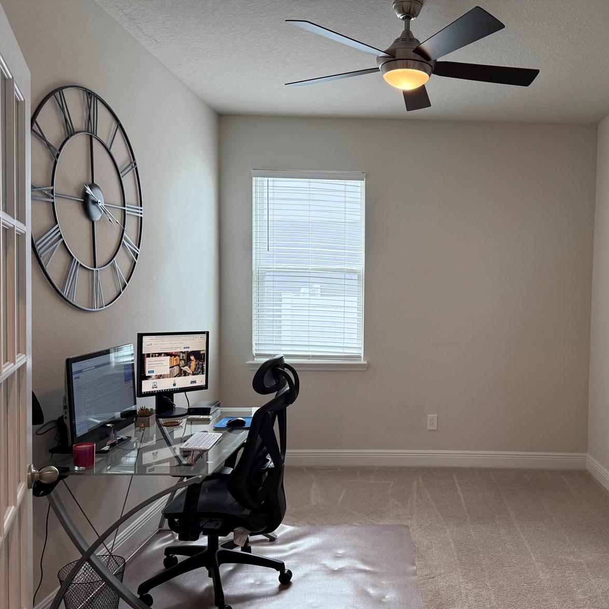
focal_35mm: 29
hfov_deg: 54.3
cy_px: 309
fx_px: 577
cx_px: 415
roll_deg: -0.7
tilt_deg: -2.3
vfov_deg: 55.6
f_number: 1.78
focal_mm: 6.76
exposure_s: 1/184
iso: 200
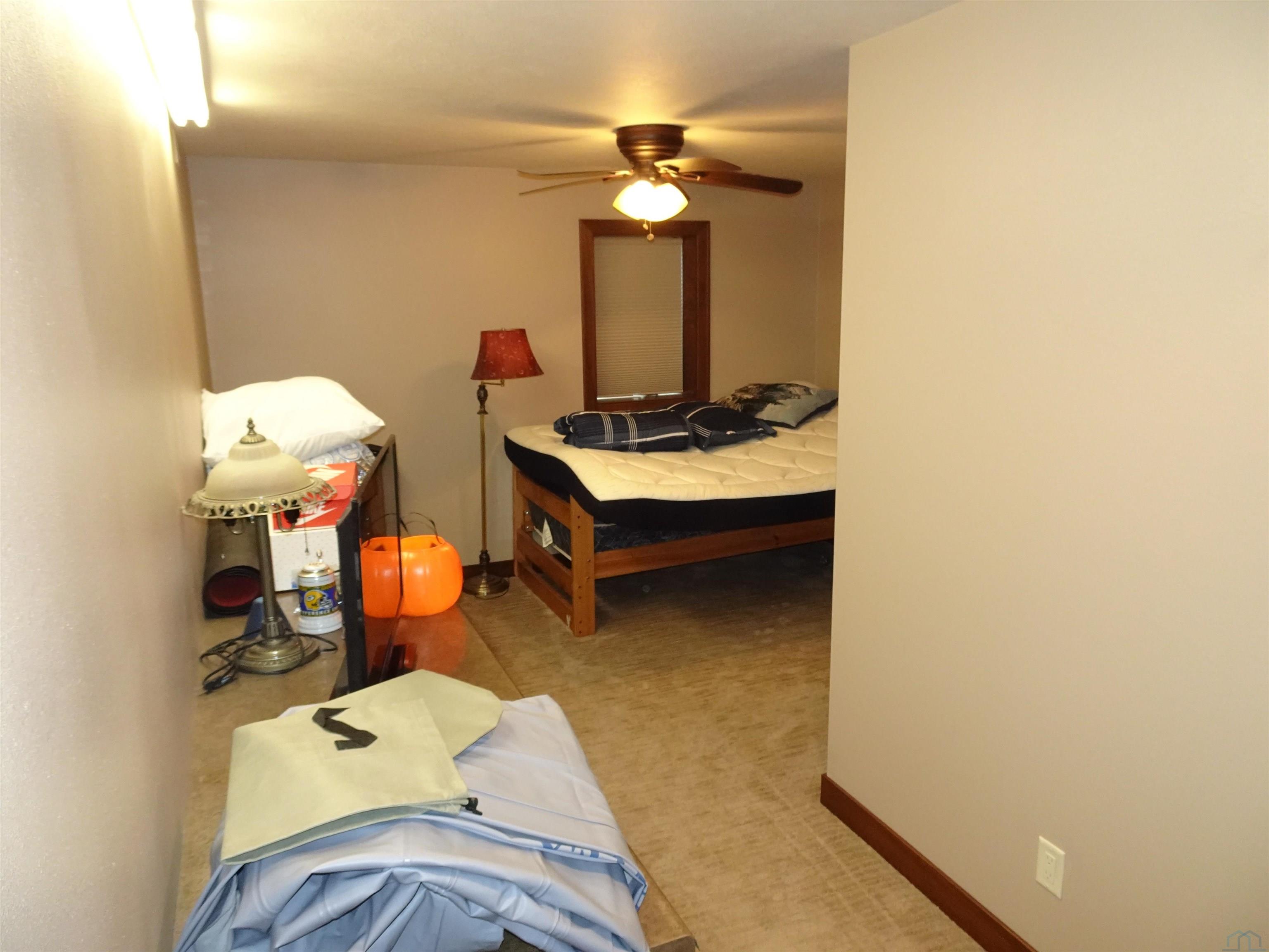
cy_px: 476
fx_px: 880
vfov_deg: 56.8
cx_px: 634
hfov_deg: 71.6
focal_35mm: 24
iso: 500
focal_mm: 4.25
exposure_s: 1/30
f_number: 3.5
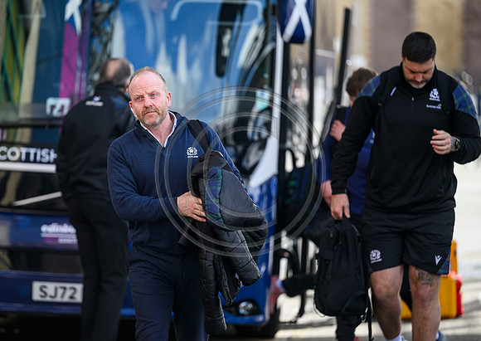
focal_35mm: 245
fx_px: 3336
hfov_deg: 8.2
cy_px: 198
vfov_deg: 5.8
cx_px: 183
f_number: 2.8
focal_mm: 200
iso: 400
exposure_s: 1/1250
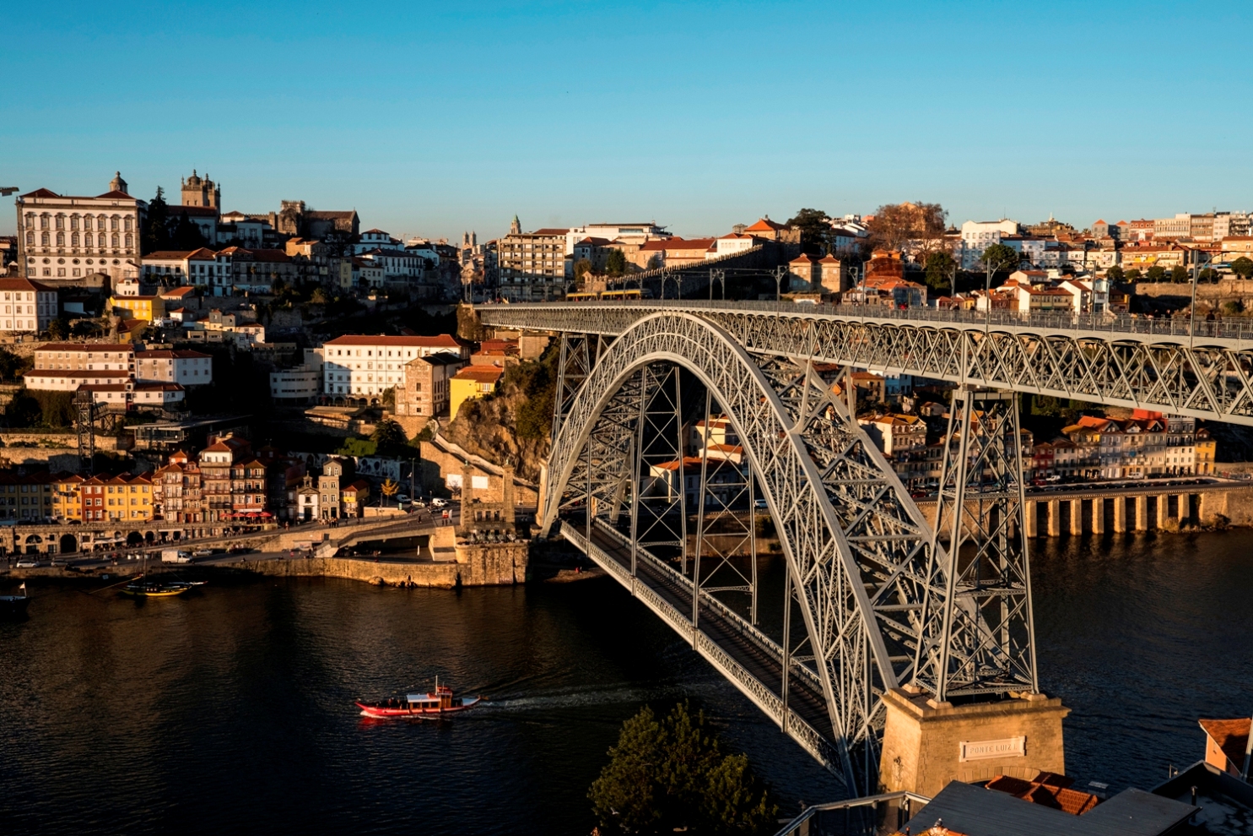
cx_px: 626
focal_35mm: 35
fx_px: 1218
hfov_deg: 54.4
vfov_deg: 37.9
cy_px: 418
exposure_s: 1/640
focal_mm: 23
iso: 320
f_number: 6.4
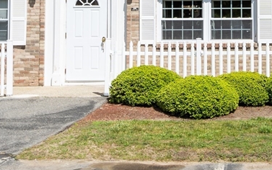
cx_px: 266
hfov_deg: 23.9
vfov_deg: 15.2
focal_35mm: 83
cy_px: -28
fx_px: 616
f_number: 8
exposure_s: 1/400
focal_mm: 20
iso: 100
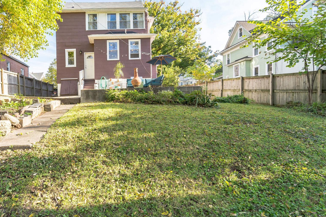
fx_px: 172
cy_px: 91
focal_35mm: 19
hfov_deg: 85.3
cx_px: 123
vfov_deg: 64.1
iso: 500
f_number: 9
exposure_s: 1/250
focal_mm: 14
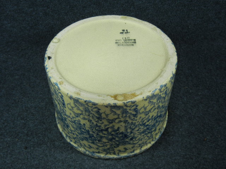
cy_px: 84
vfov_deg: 28.0
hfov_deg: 36.8
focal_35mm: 52
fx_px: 339
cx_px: 113
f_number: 3.9
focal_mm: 9.3
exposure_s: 1/32.8
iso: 217
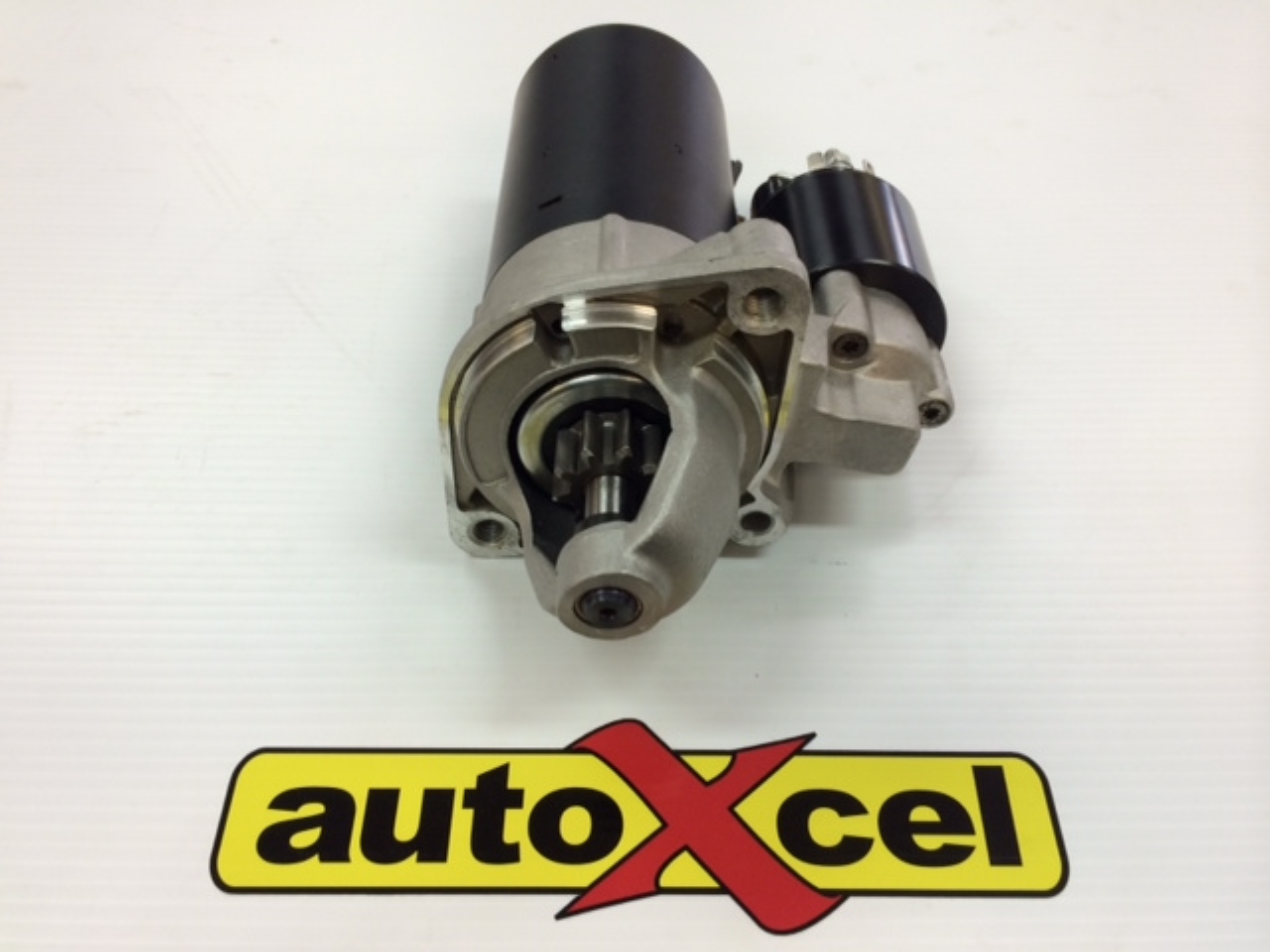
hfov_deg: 60.0
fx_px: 1101
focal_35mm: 30
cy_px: 476
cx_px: 635
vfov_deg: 46.8
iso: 40
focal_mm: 4.12
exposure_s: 1/33
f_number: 2.2
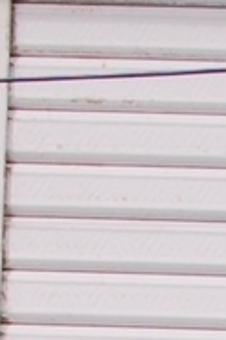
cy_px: 952
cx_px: 612
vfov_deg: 5.7
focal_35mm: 340
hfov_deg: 3.9
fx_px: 3210
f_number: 11
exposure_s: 1/500
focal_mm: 35
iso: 800
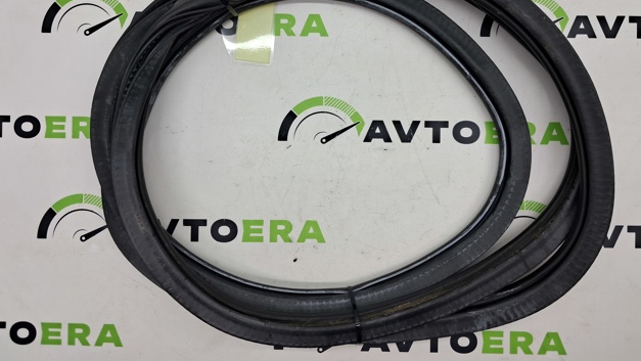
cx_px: 325
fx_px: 510
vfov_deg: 38.6
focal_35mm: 30
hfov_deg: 64.3
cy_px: 125
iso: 50
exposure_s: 1/100
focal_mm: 4
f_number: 1.8
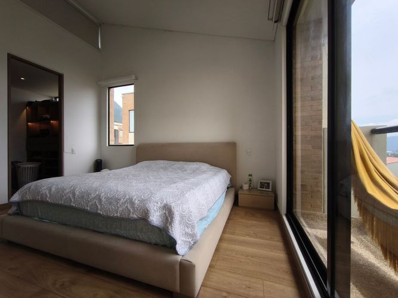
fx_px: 172
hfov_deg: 98.2
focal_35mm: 15
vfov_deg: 81.7
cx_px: 199
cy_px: 149
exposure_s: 1/635
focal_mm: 1.91
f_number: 2.2
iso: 50
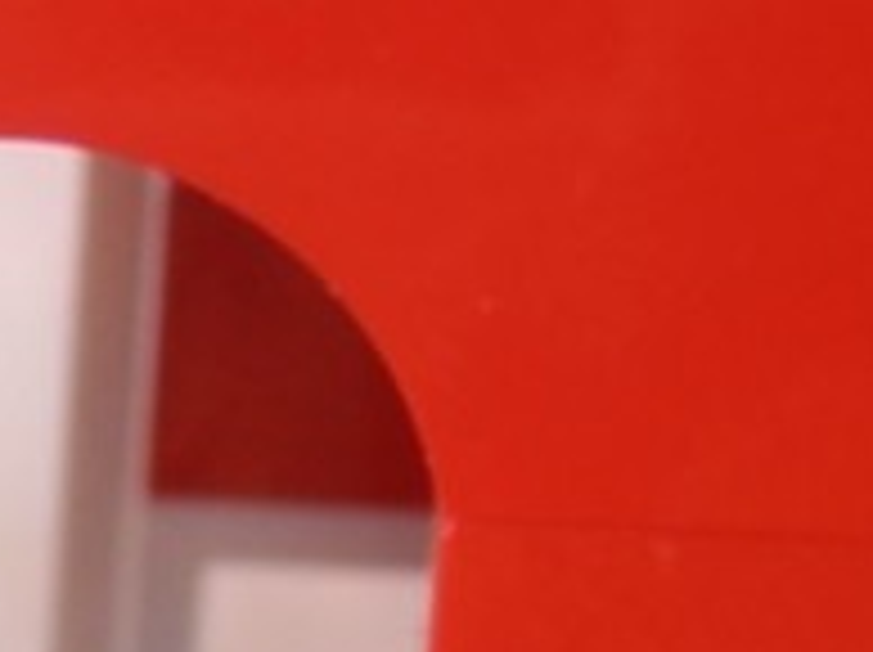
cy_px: 1149
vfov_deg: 8.3
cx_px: -891
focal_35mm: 172
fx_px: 4332
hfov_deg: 10.5
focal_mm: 6.61
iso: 80
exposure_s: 1/80
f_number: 3.9
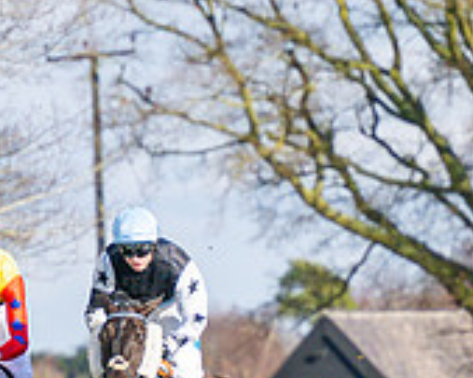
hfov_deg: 2.0
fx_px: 13837
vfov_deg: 1.6
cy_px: 315
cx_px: 178
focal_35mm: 989
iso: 400
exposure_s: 1/4000
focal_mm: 185
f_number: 4
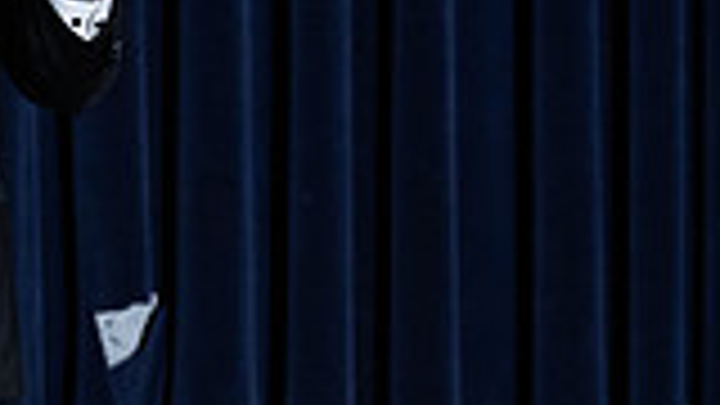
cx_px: -126
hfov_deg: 3.8
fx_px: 10863
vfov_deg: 2.1
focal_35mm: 569
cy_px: 79
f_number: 5
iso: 2500
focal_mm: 150
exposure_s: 1/200
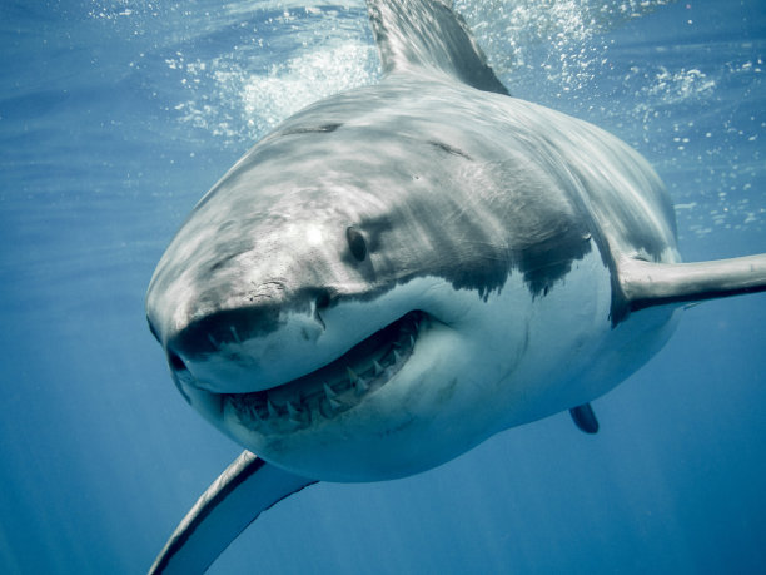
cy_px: 288
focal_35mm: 84
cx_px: 383
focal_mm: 42
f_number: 5.6
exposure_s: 1/200
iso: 400
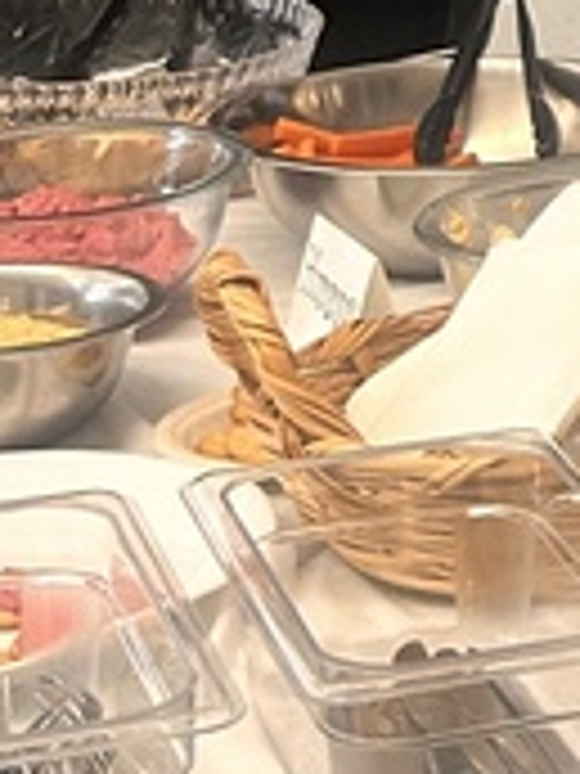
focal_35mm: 155
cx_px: 1263
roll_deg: -2.1
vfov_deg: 12.3
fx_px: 3463
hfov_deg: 8.9
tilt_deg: -8.5
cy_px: -248
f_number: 1.5
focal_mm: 5.7
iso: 125
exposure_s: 1/60
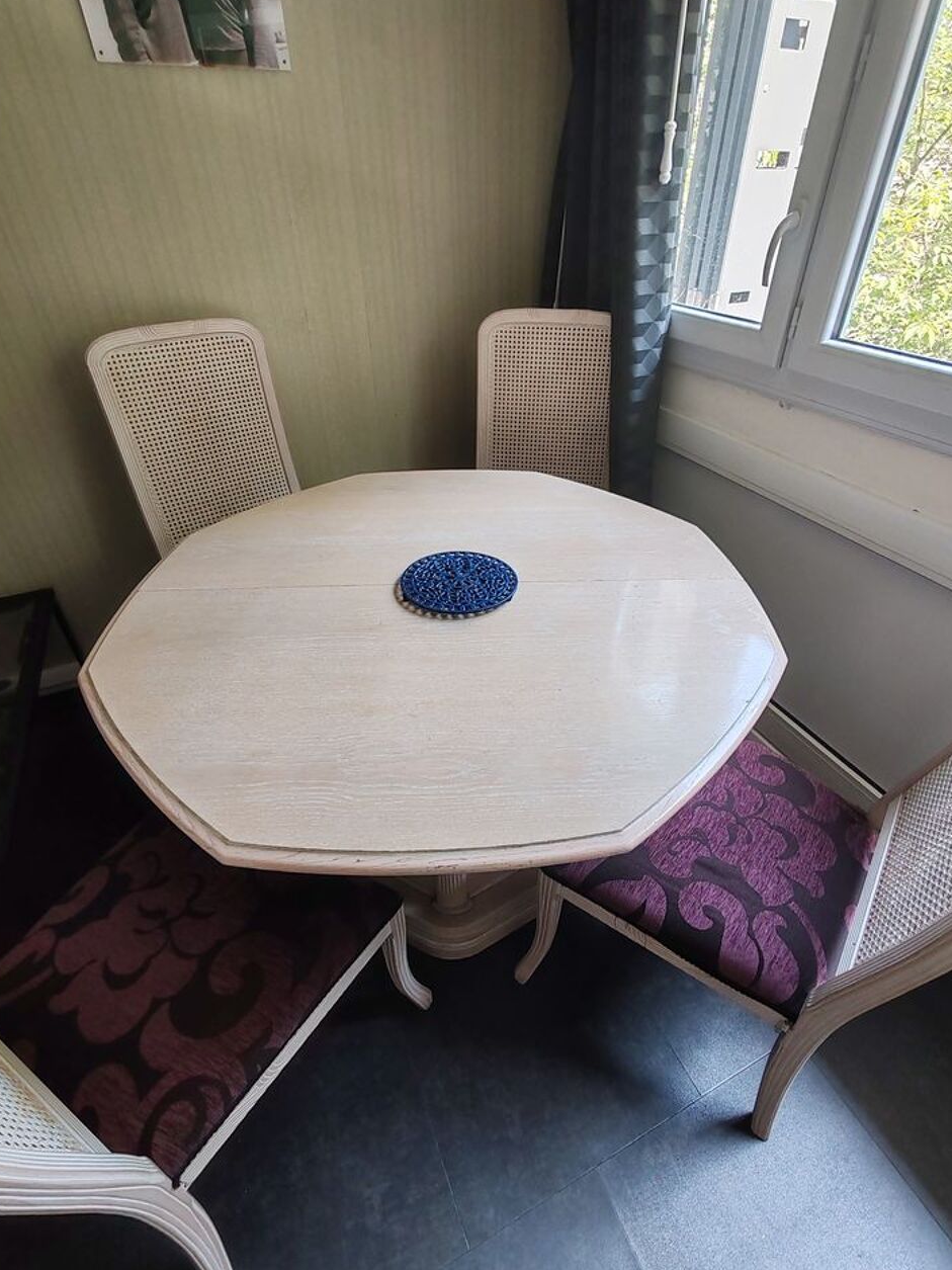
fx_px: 623
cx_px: 491
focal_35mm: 17
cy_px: 619
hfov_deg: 74.7
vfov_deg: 91.0
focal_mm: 1.96
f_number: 2.2
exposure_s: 1/33
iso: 100
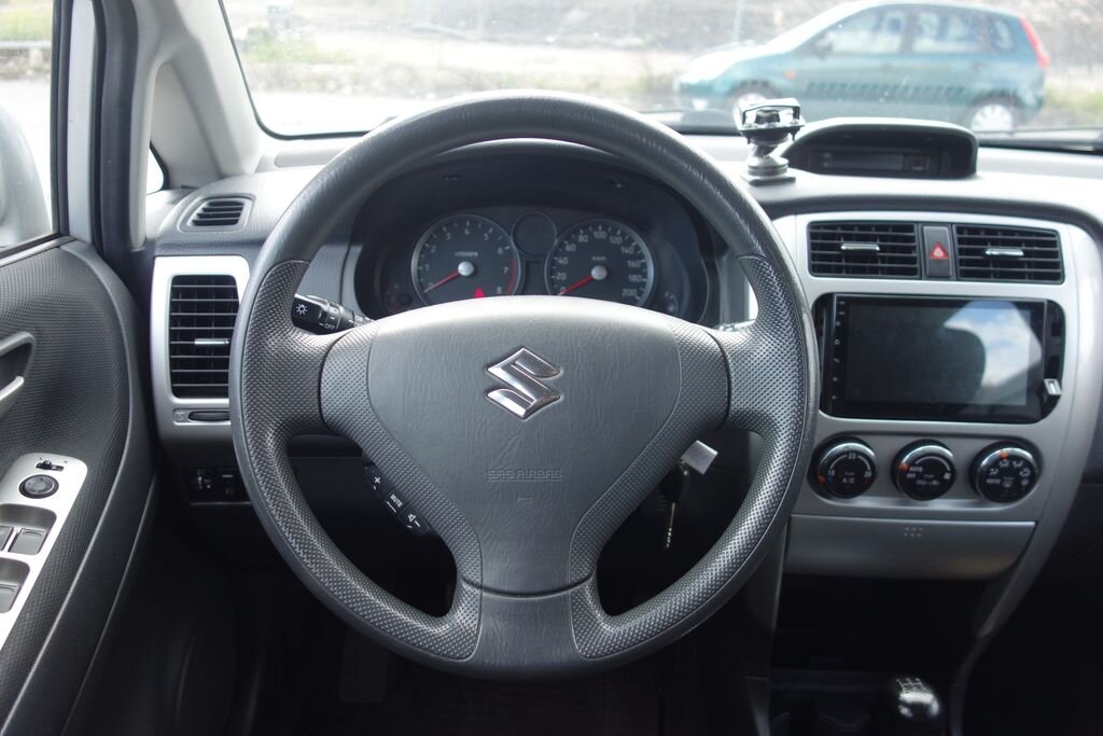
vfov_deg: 46.4
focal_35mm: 28
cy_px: 368
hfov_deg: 65.5
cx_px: 552
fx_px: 858
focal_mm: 10.4
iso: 125
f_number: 1.8
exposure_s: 1/250
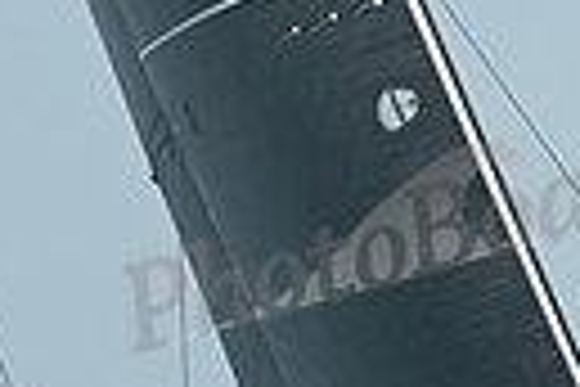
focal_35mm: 695
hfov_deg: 3.0
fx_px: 11196
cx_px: 994
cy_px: 821
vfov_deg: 2.0
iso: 320
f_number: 7.1
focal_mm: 155
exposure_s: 1/1250
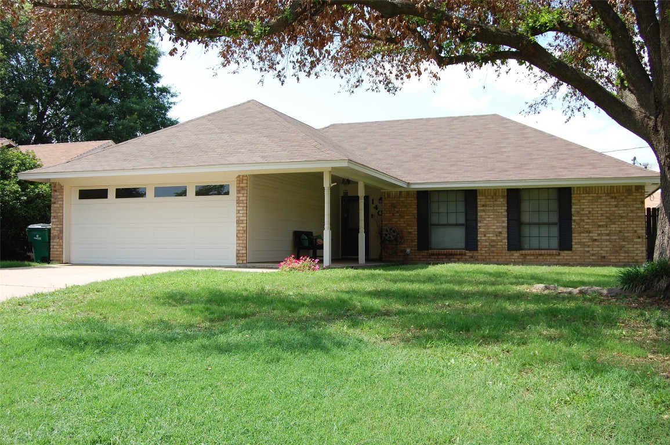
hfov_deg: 53.2
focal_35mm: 36
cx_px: 335
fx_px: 669
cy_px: 222
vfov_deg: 36.8
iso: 200
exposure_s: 1/250
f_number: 8
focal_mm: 24
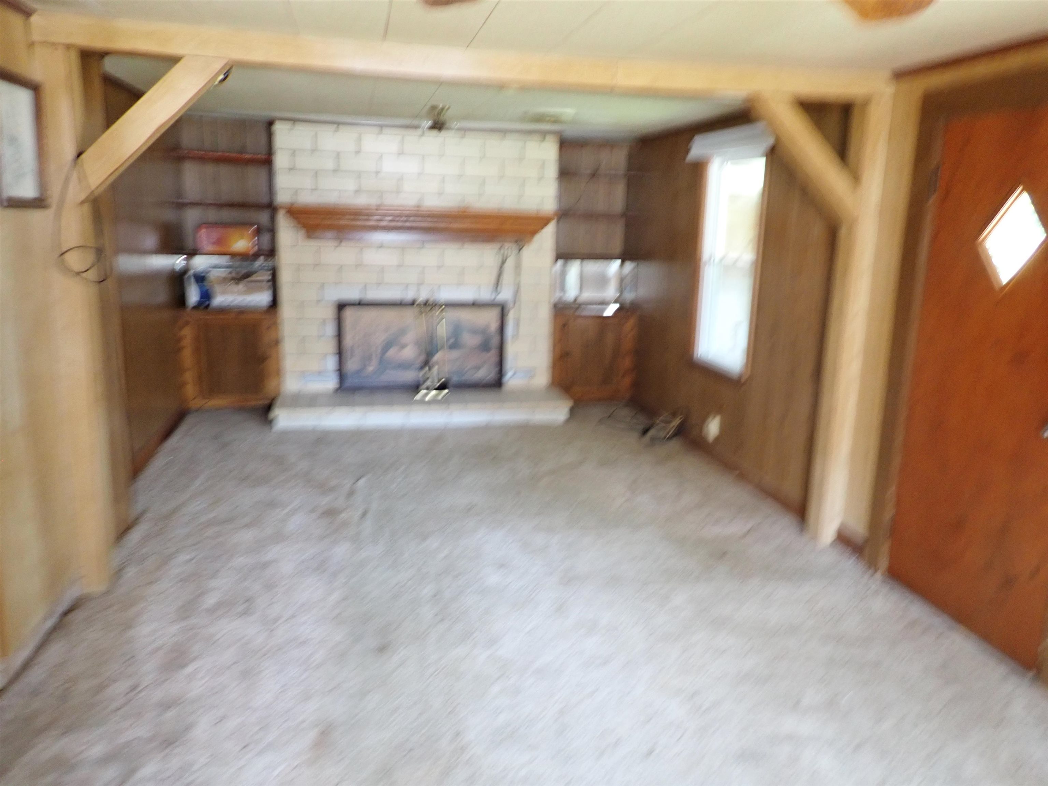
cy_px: 393
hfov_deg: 69.4
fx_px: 757
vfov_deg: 54.9
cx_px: 524
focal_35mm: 25
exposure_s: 1/30
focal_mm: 4.5
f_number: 2
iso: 320
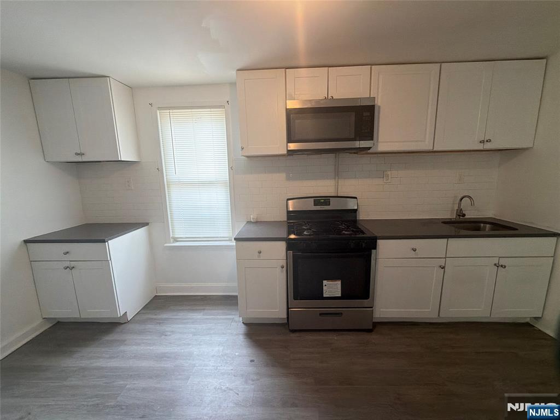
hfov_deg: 102.1
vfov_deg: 85.7
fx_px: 226
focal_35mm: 14
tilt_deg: -9.3
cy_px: 210
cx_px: 280
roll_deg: +1.0
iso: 160
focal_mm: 2.22
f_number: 2.2
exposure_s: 1/60
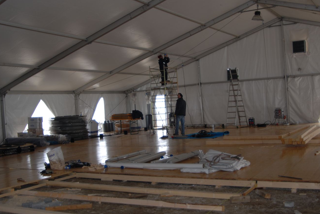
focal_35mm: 44
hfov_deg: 44.4
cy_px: 103
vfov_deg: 30.6
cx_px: 150
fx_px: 392
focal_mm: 24
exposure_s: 1/80
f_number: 3.5
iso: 125
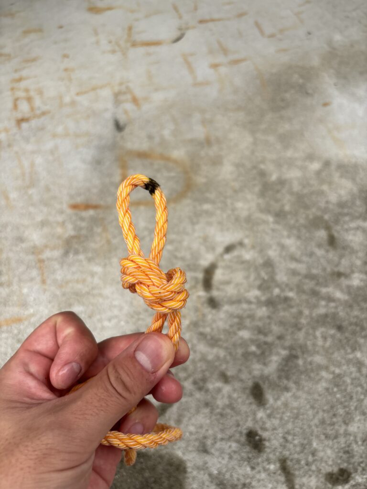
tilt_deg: -68.3
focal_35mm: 26
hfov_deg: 53.1
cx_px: 184
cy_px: 244
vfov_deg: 67.3
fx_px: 368
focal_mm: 5.96
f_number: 1.6
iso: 125
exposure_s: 1/121
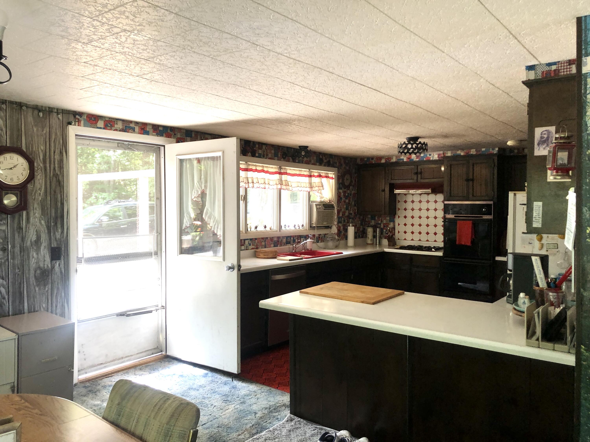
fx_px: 477
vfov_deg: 49.7
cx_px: 295
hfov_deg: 63.4
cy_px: 221
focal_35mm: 28
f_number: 1.8
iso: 40
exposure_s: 1/20
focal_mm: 4
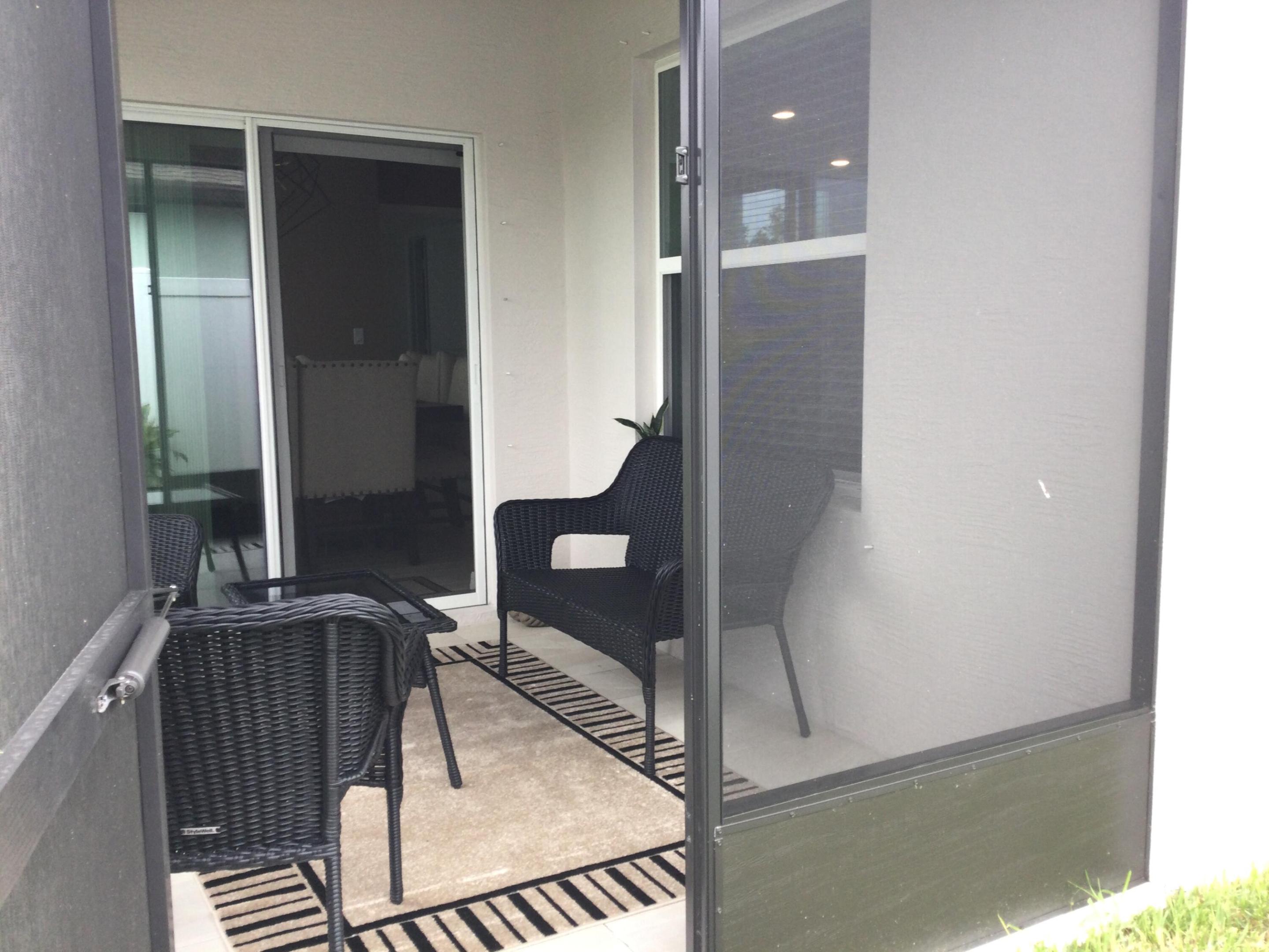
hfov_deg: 58.4
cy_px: 476
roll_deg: -1.0
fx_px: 1136
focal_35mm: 31
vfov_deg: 45.4
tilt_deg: -7.2
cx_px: 634
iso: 40
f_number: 2.4
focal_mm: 3.3
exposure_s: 1/120
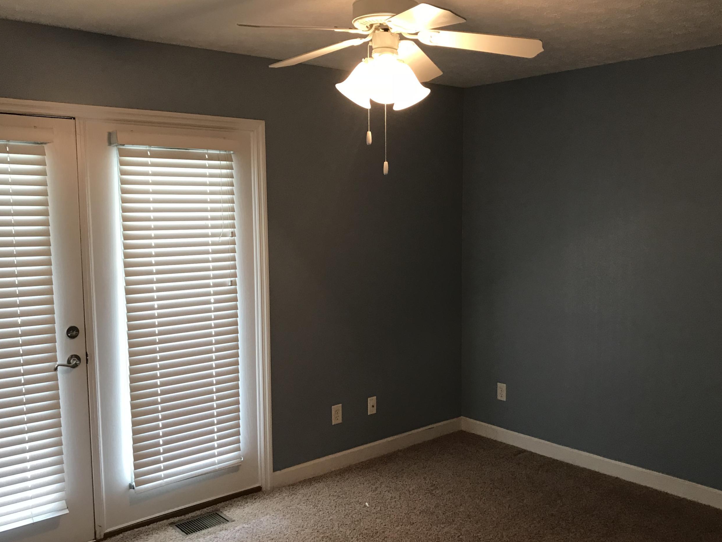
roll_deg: +0.7
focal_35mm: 34
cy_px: 291
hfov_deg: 53.9
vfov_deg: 41.8
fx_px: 709
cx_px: 386
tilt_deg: -7.5
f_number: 1.8
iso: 40
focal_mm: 3.99
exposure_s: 1/24
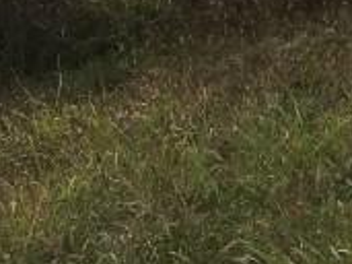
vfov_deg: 7.5
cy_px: -507
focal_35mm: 174
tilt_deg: -2.0
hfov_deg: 10.5
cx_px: 685
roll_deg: -0.3
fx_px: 1768
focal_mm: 4.15
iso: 25
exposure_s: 1/2653
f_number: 2.2
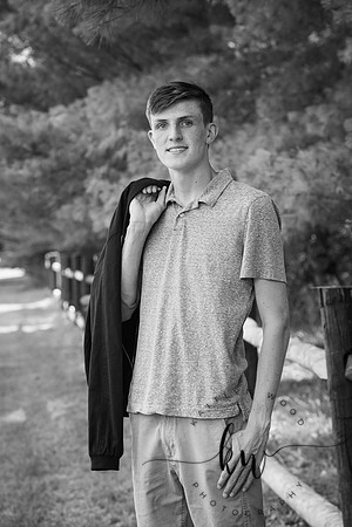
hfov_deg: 13.0
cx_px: 176
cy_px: 264
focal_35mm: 105
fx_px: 1540
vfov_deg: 19.5
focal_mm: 105
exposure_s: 1/200
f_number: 6.3
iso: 500
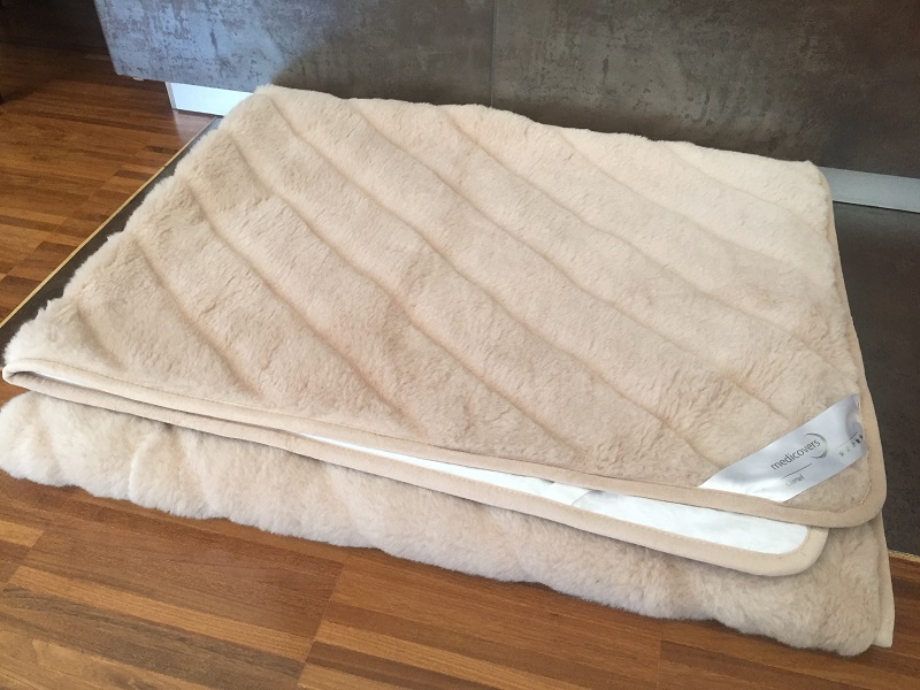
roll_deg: -0.6
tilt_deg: -42.8
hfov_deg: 61.7
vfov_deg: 48.2
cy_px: 345
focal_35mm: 29
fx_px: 771
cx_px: 460
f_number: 2.2
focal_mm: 4.15
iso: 80
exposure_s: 1/33
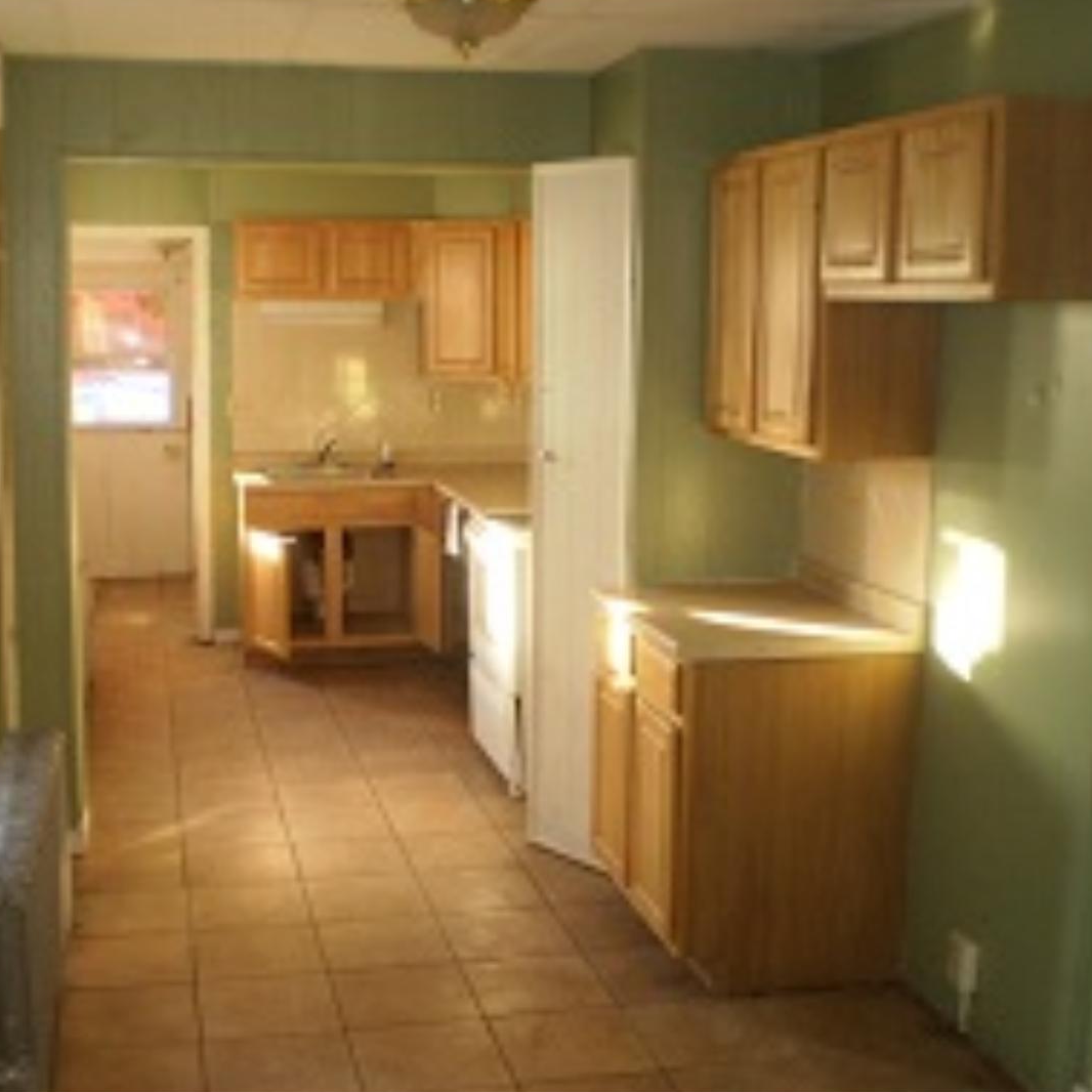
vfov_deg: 39.2
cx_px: 498
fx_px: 1535
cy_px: 543
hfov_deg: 39.1
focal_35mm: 43
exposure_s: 1/30
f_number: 3.1
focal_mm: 6.3
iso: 125
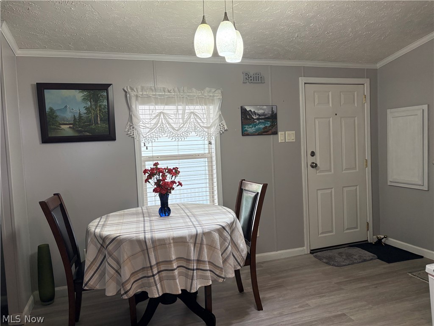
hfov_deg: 67.3
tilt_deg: -3.4
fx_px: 326
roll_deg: +3.5
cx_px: 217
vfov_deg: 53.1
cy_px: 163
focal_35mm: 26
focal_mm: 5.96
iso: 125
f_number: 1.6
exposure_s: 1/60
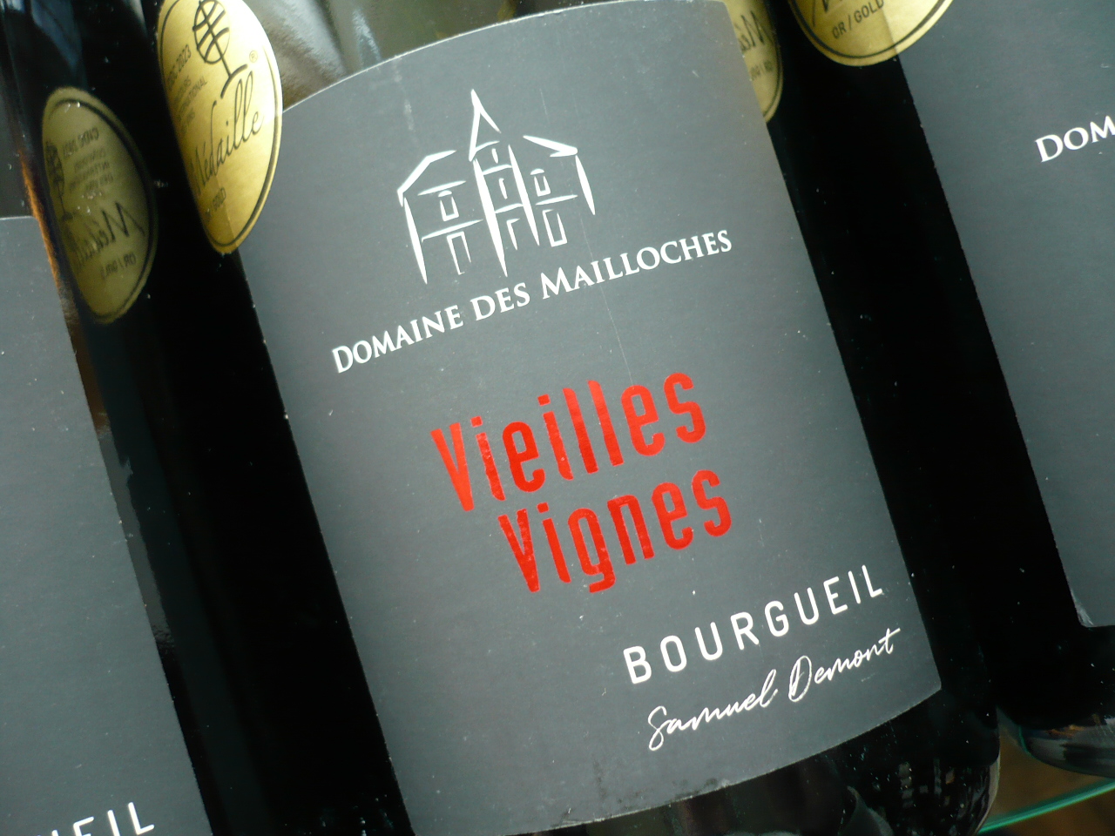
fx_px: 1127
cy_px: 418
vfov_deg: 40.7
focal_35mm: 35
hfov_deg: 52.6
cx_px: 558
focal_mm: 5.8
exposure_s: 1/30
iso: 125
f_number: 2.8
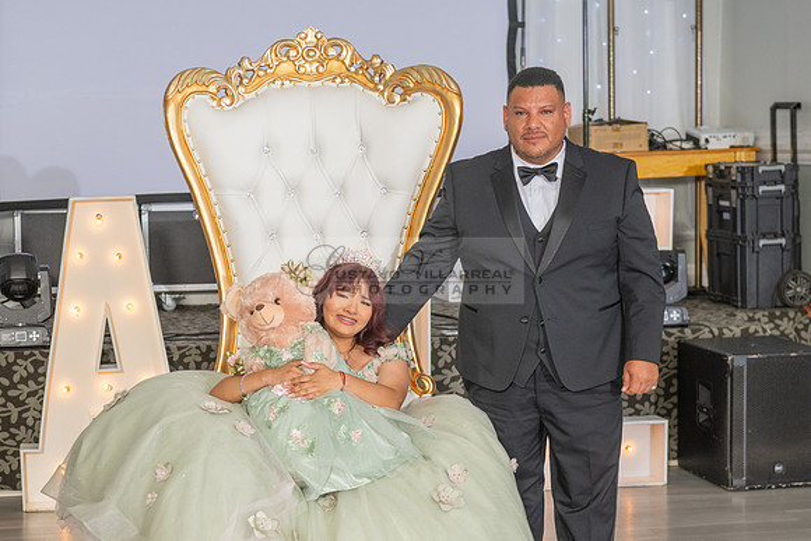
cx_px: 292
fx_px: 1898
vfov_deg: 16.2
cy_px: 383
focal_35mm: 84
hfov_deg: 24.0
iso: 500
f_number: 3.5
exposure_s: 1/200
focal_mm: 52
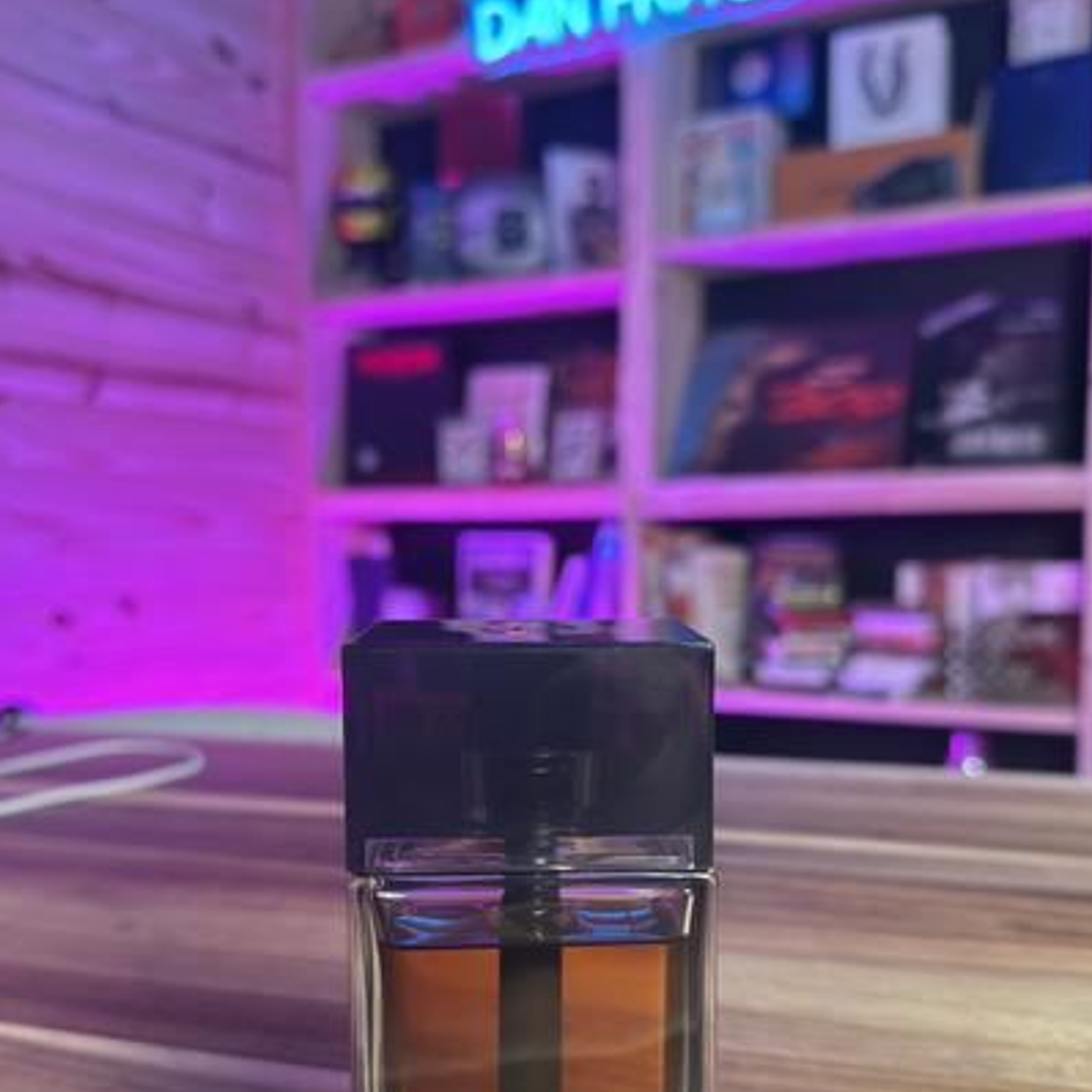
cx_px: 551
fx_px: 1142
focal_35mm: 32
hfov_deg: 51.1
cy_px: 680
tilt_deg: -6.8
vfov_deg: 50.6
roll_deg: -0.3
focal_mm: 6.76
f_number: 1.78
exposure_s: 1/30
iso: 500
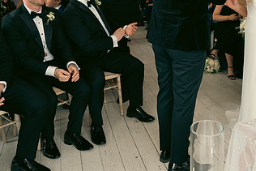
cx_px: 200
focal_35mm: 44
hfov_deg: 42.7
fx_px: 313
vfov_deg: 29.3
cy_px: 18
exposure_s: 1/160
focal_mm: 24
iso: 250
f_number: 3.5
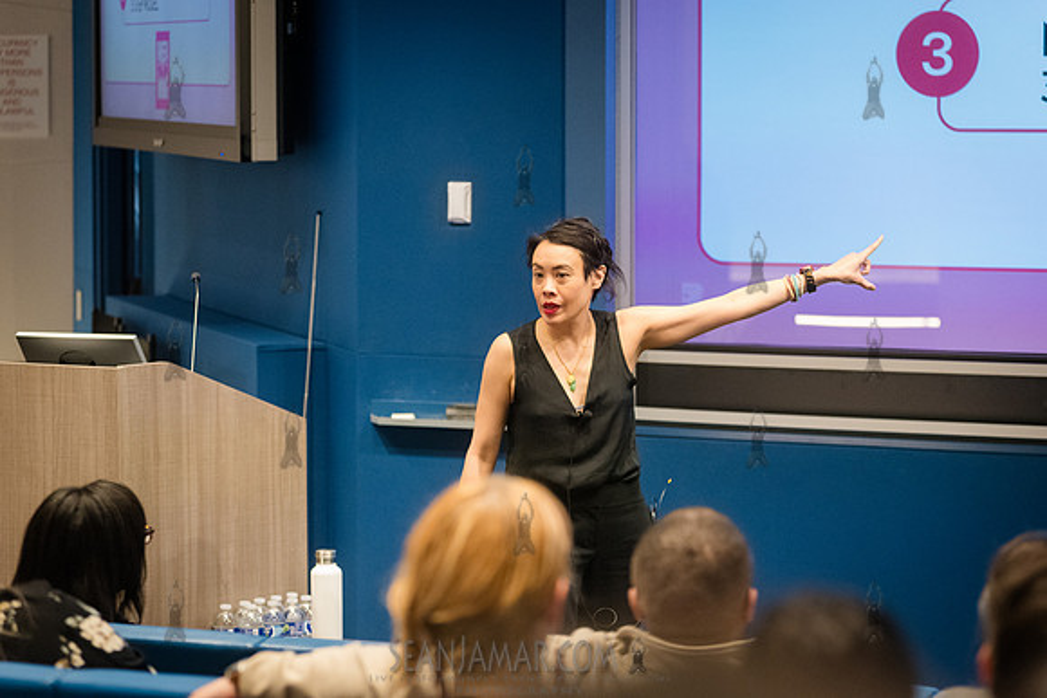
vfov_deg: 10.1
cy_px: 349
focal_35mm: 136
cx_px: 524
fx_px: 3950
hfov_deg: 15.1
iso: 5000
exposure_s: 1/250
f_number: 4
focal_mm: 135
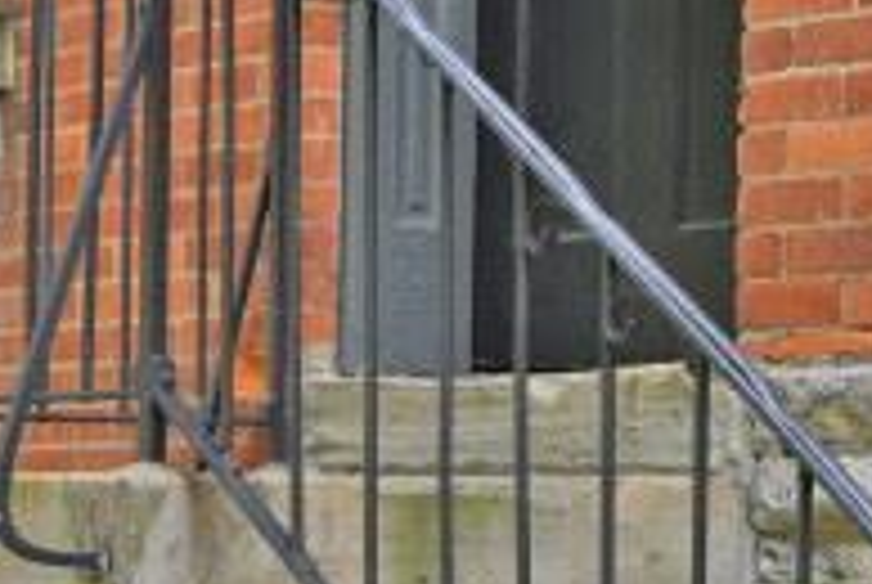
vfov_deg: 12.7
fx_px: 2620
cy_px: 481
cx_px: 1065
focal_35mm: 108
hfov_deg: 17.9
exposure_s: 1/250
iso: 200
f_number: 4
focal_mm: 14
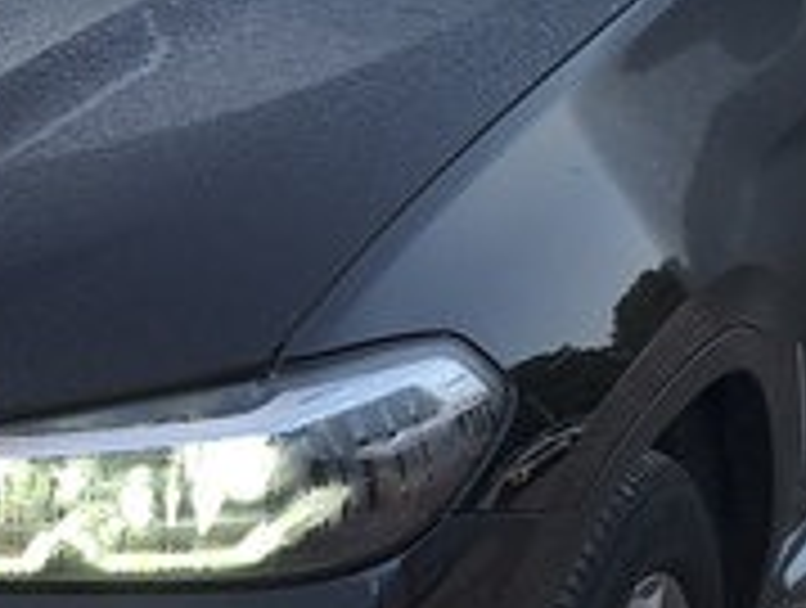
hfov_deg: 17.3
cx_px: -212
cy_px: 252
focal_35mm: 107
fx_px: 2496
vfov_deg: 13.9
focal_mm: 5.23
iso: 50
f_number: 1.8
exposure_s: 1/50
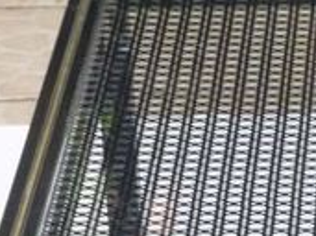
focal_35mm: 409
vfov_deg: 3.6
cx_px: 501
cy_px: 511
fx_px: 3731
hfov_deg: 4.8
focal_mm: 12.5
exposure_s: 1/60
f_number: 5
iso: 160
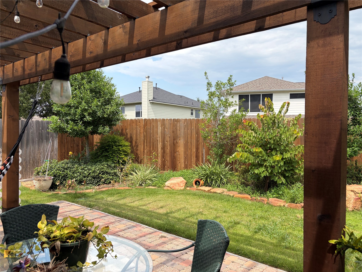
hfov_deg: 67.3
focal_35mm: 26
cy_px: 136
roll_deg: +0.7
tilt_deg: +0.0
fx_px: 272
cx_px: 181
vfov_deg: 53.1
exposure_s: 1/2208
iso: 50
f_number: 1.6
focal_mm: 5.96
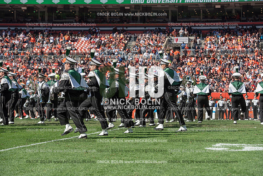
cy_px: 88
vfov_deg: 13.4
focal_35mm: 102
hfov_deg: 20.0
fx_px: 745
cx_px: 132
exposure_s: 1/2500
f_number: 5
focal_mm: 102
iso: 400
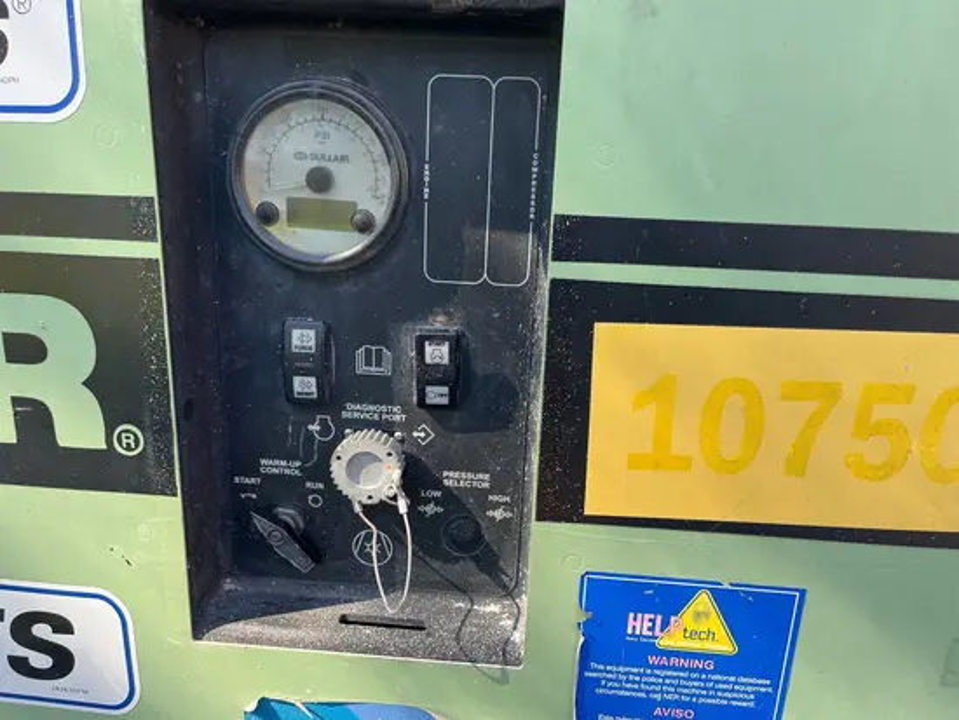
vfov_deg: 53.1
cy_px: 360
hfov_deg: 67.3
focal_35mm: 26
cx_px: 480
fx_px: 721
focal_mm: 5.1
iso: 40
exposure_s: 1/183
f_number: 1.6
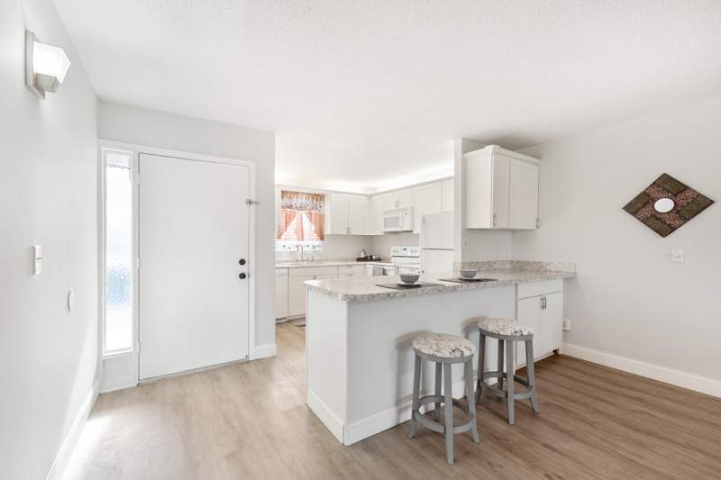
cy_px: 240
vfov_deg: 81.2
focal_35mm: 14
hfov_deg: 104.3
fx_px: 280
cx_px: 360
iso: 250
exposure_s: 1/6
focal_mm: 14
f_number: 9
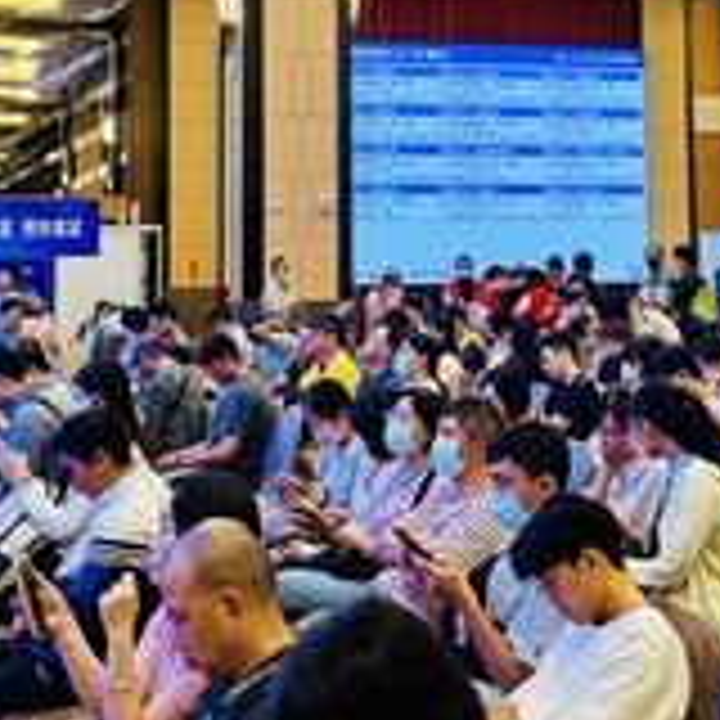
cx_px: 320
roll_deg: +0.6
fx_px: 1247
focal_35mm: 53
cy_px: 252
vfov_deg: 32.0
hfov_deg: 32.2
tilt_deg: +3.8
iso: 200
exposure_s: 1/58
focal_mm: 6.76
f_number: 1.78
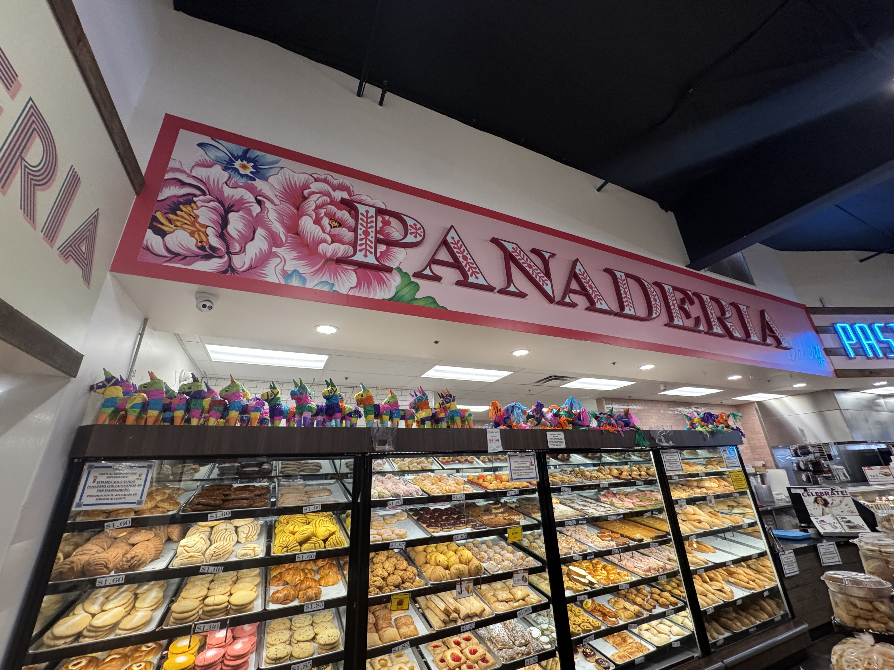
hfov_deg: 102.1
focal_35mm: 14
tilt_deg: +20.1
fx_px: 362
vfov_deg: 85.7
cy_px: 335
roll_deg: +2.6
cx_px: 447
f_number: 2.2
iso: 320
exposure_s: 1/120
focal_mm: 2.22
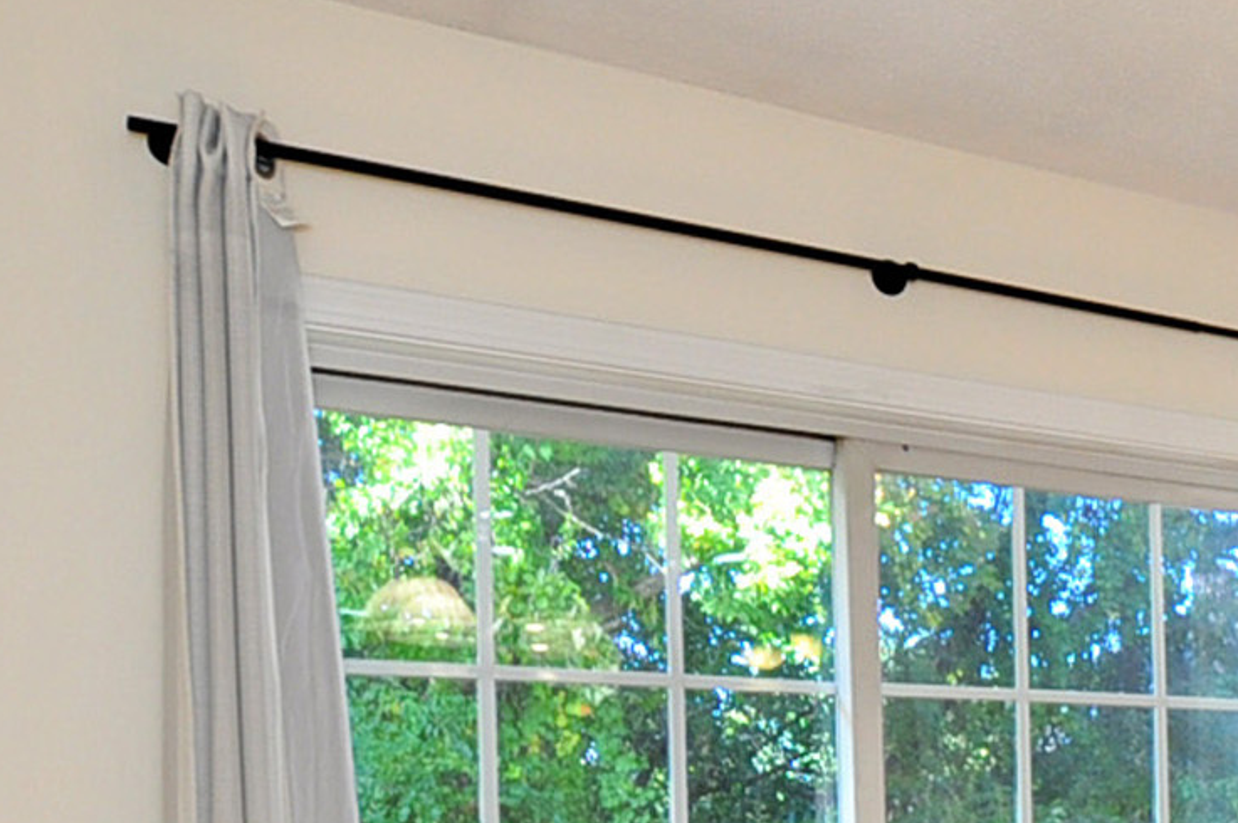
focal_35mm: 59
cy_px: 873
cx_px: 1754
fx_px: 2027
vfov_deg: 21.9
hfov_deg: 26.6
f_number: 5
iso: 320
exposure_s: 1/60
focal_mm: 10
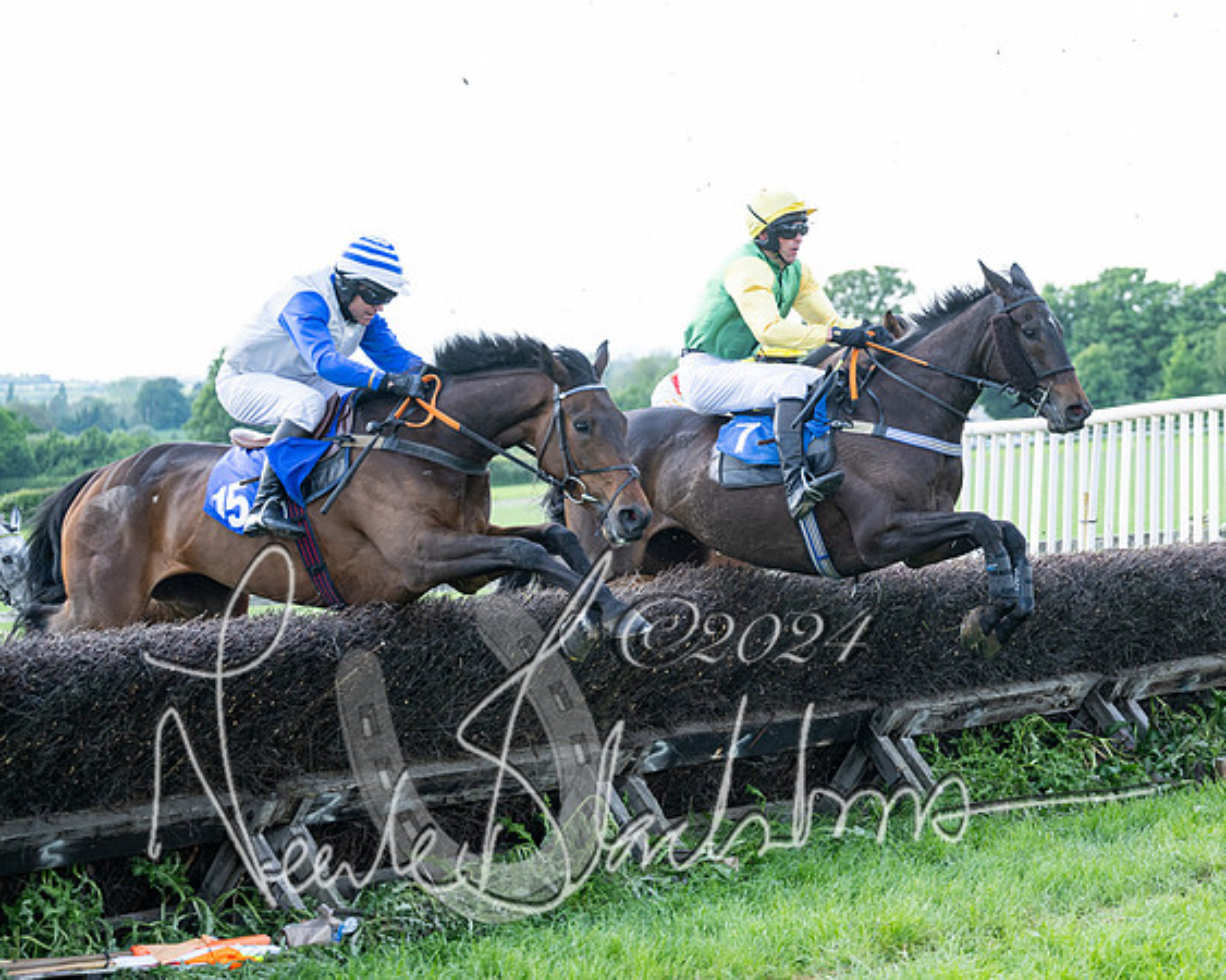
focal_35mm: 92
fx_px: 3349
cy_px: 490
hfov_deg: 20.6
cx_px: 862
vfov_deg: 16.6
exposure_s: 1/2000
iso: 400
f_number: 2.8
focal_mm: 70
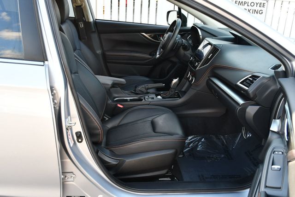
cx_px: 148
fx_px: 295
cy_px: 98
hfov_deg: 53.1
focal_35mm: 36
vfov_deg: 36.9
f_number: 4
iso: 400
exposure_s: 1/250
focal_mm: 18
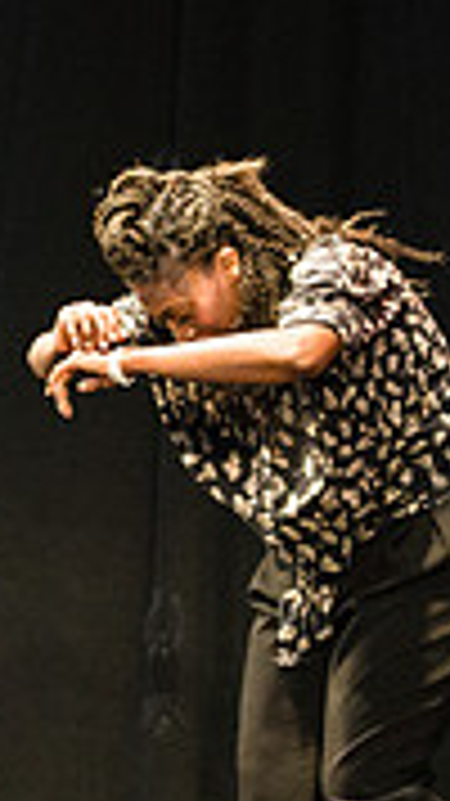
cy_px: 439
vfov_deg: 7.9
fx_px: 5797
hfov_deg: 4.4
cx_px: -418
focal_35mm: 273
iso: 4000
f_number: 2.8
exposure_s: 1/1250
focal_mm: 80
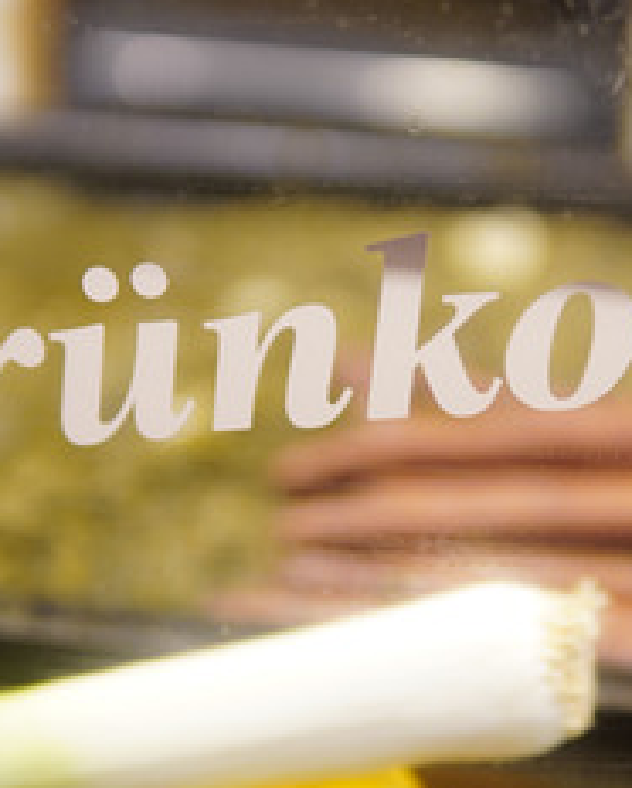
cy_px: 397
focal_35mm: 82
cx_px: 409
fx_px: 1915
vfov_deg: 23.3
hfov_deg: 18.7
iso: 640
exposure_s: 1/640
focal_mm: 30
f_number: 1.4
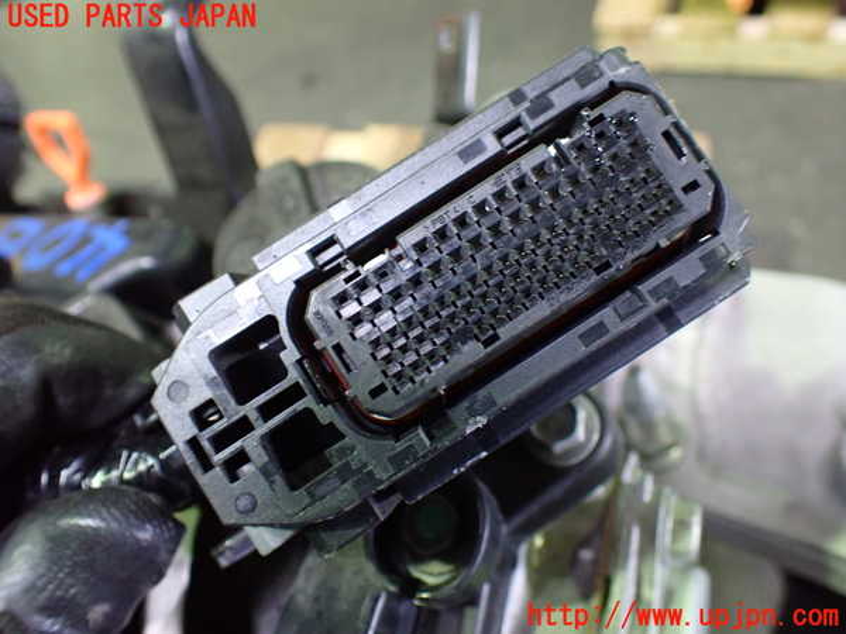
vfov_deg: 46.8
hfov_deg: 60.0
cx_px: 423
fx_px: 733
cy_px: 317
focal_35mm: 30
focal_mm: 5.4
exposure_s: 1/30
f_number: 2.3
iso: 1000
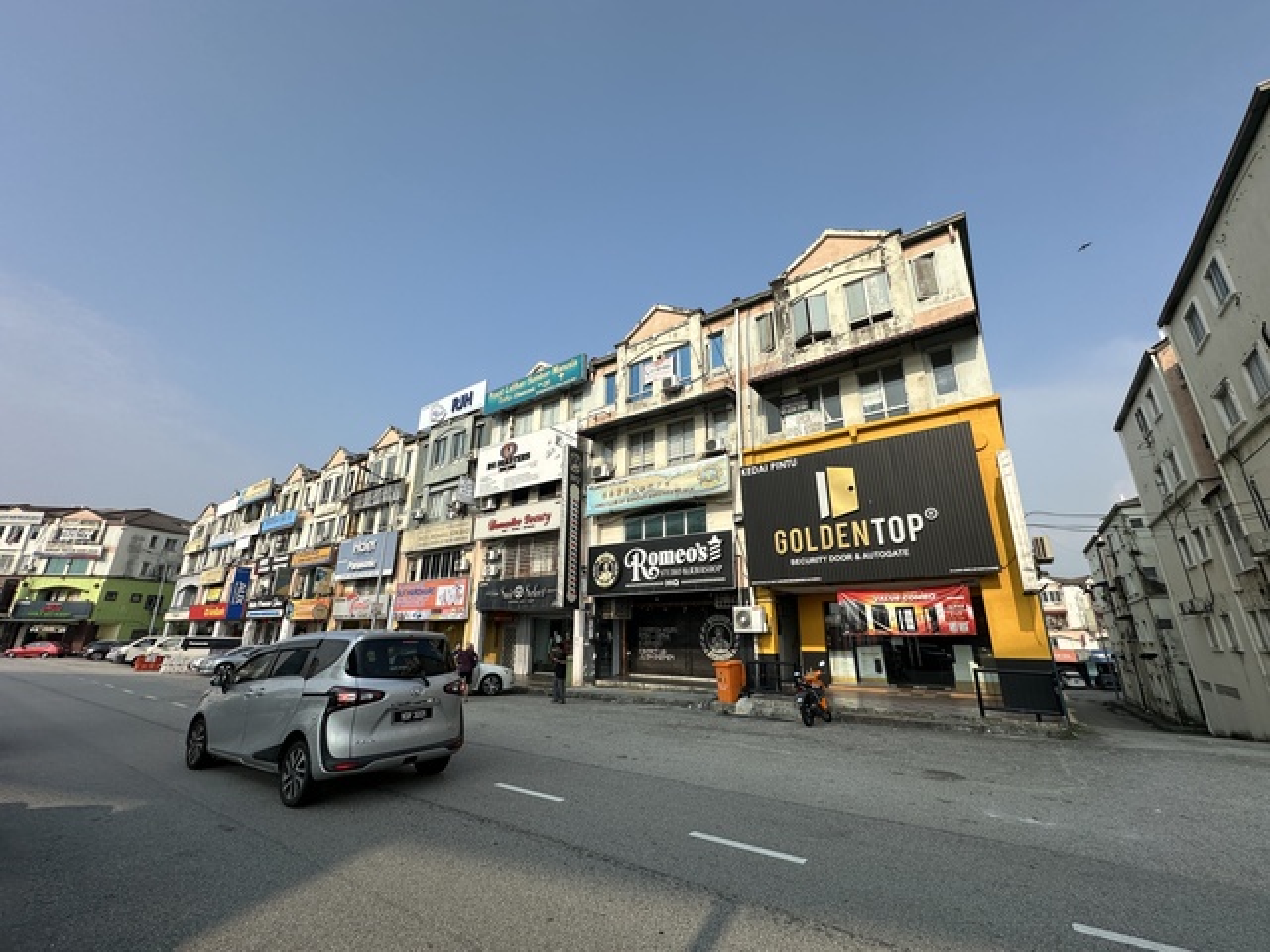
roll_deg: -1.2
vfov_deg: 85.7
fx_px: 514
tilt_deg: +18.3
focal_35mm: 14
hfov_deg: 102.1
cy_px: 476
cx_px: 635
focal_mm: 2.22
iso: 50
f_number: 2.2
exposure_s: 1/2882
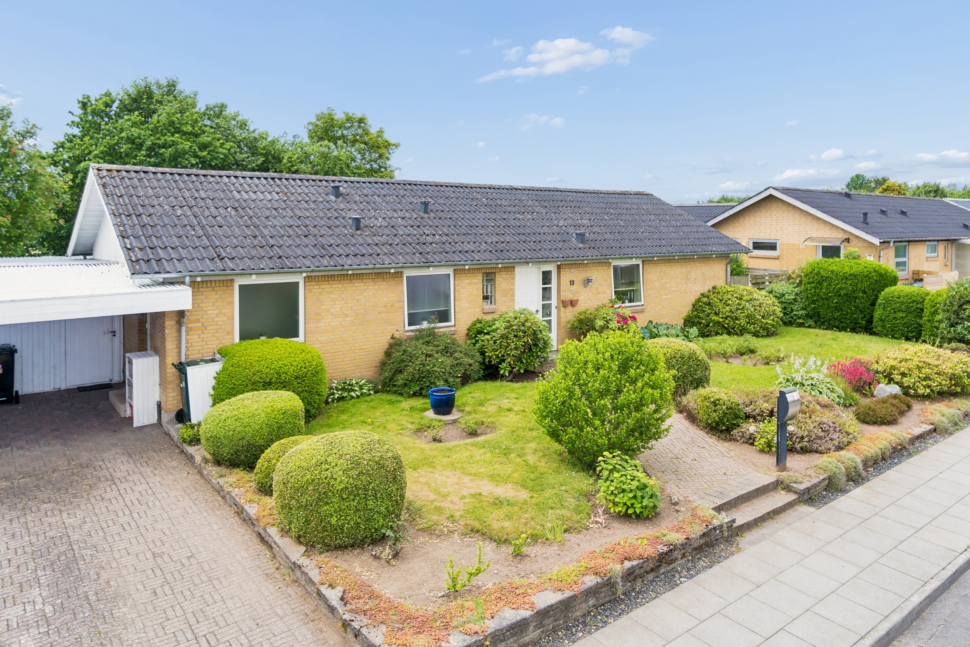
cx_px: 485
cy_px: 324
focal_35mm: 22
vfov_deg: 56.1
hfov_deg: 77.3
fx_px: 606
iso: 200
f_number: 4
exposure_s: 1/400
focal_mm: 15
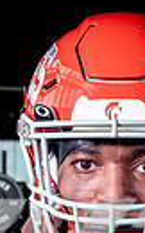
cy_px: 382
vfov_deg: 10.9
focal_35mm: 183
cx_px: 115
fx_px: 1160
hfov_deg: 7.1
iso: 640
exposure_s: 1/250
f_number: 9
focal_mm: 52
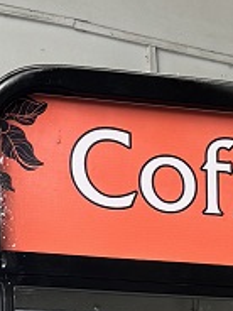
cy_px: 619
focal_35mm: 149
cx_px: 399
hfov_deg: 9.5
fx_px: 1337
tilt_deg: -7.9
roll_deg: -1.0
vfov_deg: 11.9
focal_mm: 6.76
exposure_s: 1/121
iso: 80
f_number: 1.78
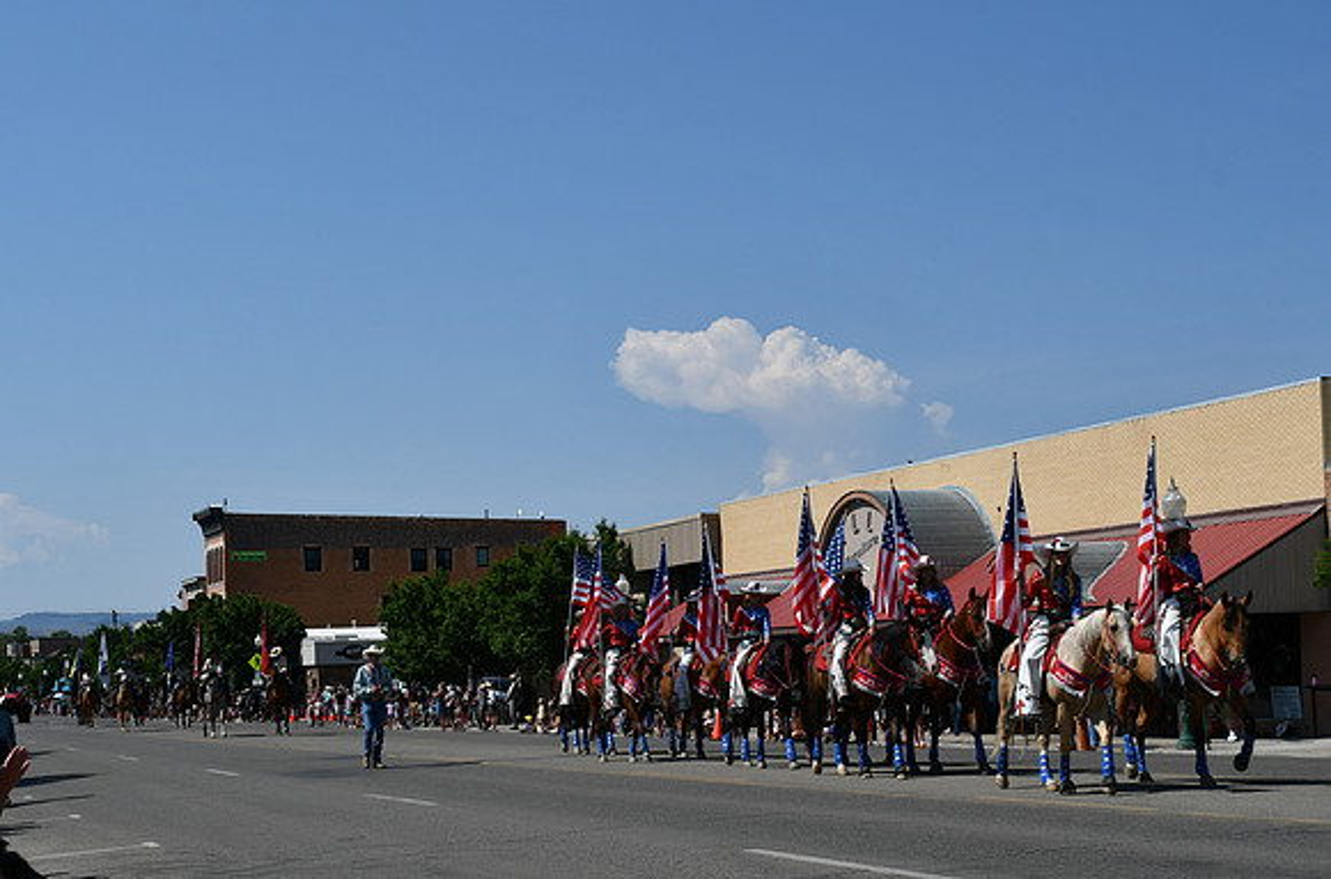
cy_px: 440
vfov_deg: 27.9
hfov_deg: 41.2
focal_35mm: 48
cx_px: 666
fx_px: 1769
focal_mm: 32
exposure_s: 1/400
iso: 100
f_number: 10
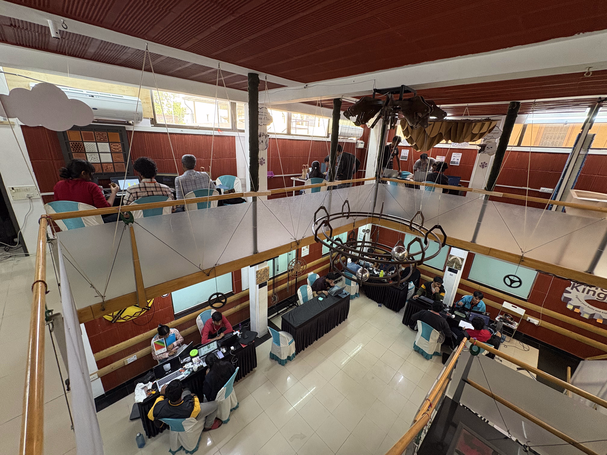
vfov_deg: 85.7
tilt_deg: -18.7
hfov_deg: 102.1
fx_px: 245
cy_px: 228
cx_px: 304
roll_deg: -2.0
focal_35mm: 14
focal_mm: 2.22
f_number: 2.2
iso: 250
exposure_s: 1/50
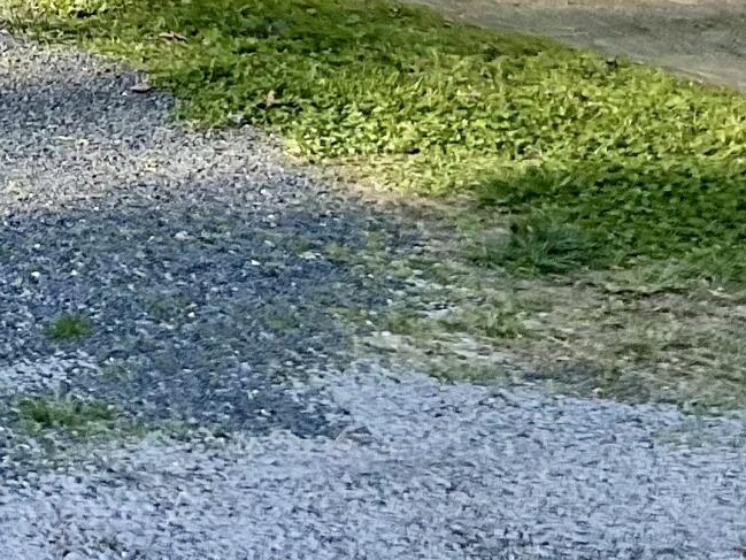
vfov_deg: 10.5
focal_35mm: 134
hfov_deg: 13.5
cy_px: -373
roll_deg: +0.3
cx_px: -512
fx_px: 2888
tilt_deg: -0.9
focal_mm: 3
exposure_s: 1/620
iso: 16
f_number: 1.8
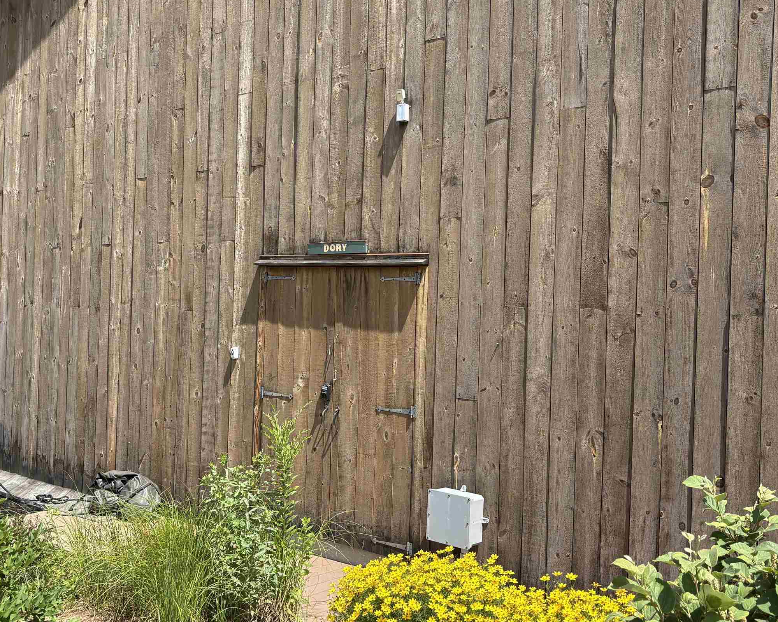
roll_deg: -1.8
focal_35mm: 39
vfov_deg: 38.2
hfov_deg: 46.6
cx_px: 321
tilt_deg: -0.2
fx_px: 898
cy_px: 299
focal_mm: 5.96
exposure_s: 1/1420
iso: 50
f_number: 1.6
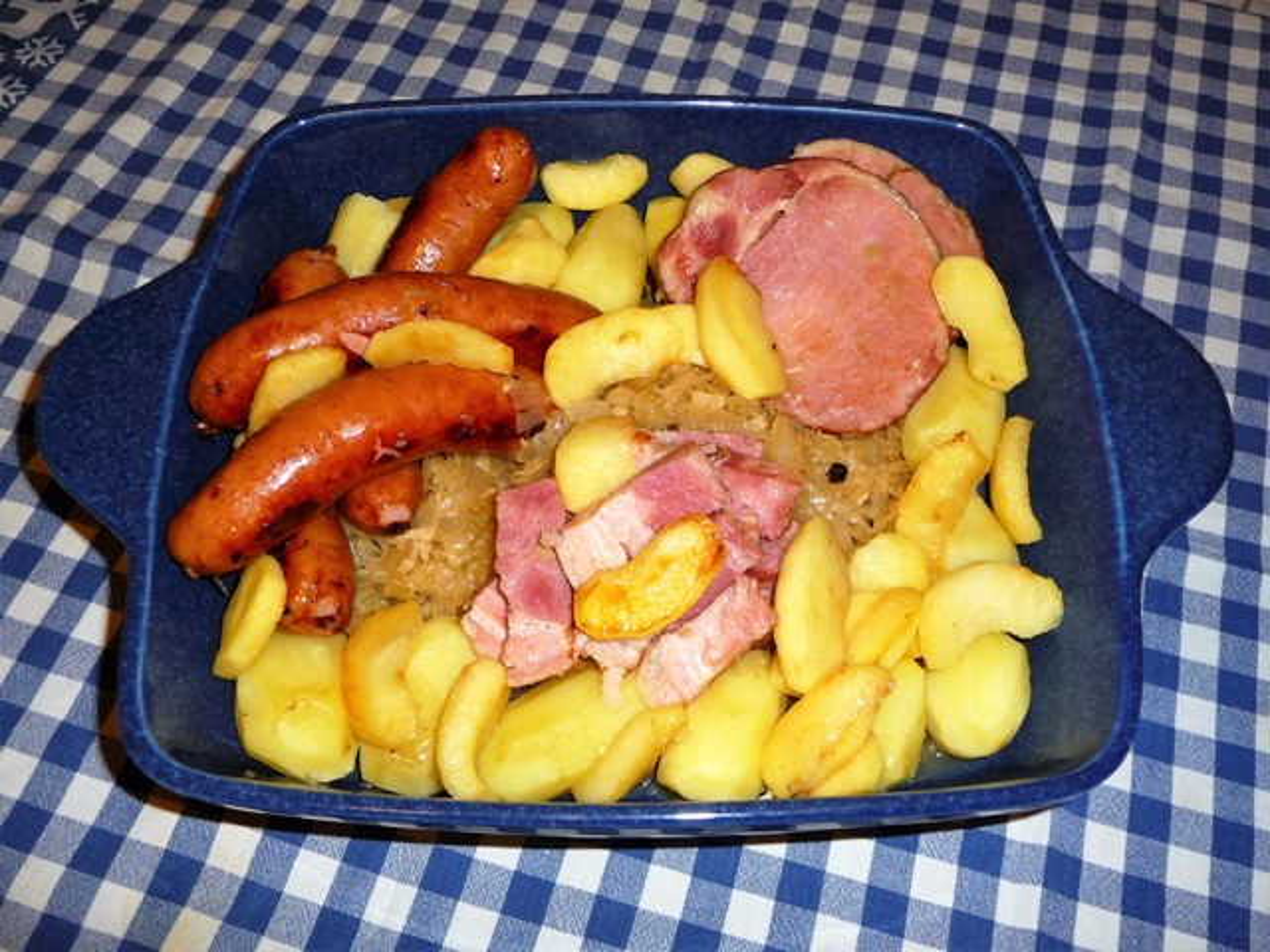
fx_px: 1174
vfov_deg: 44.2
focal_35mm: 32
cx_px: 635
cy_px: 476
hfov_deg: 56.8
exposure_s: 1/30
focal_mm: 5.3
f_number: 3.5
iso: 100
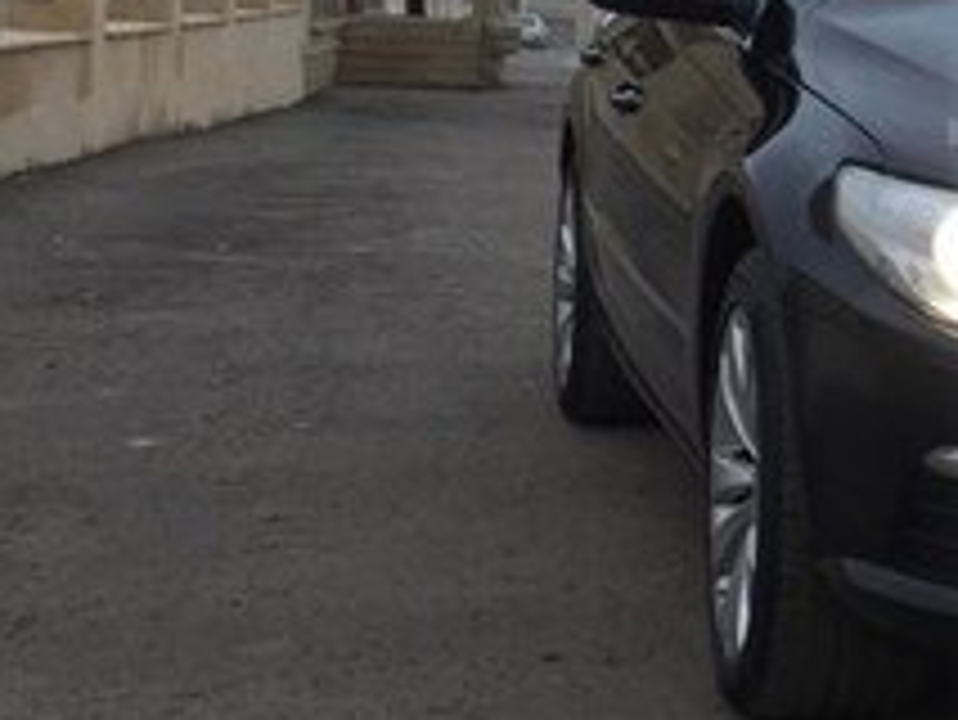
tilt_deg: -4.3
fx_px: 2492
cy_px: 187
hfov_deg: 19.2
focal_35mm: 90
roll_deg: -3.2
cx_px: 1408
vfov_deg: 16.4
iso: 50
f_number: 2.2
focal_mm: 4.15
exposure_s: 1/100
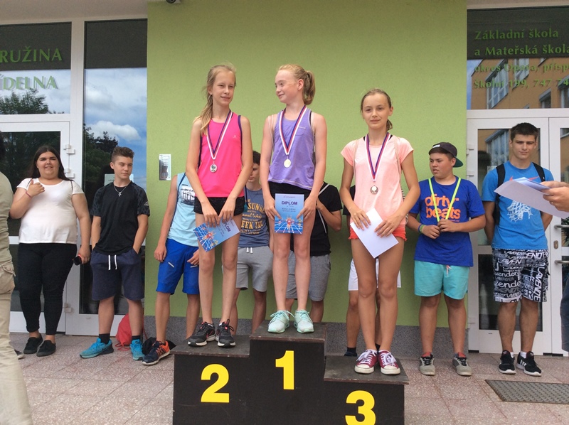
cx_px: 284
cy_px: 212
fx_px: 525
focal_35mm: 32
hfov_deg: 56.9
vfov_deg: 44.1
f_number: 2.4
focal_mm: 3.3
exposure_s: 1/420
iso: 32
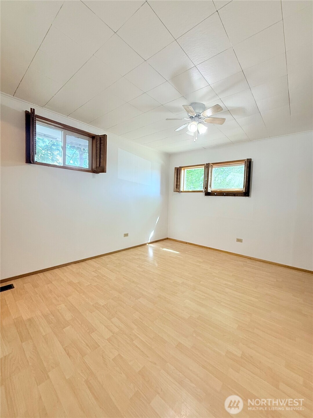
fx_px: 169
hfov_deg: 85.7
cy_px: 209
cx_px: 156
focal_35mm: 14
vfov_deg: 102.1
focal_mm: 2.22
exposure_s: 1/120
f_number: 2.2
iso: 200
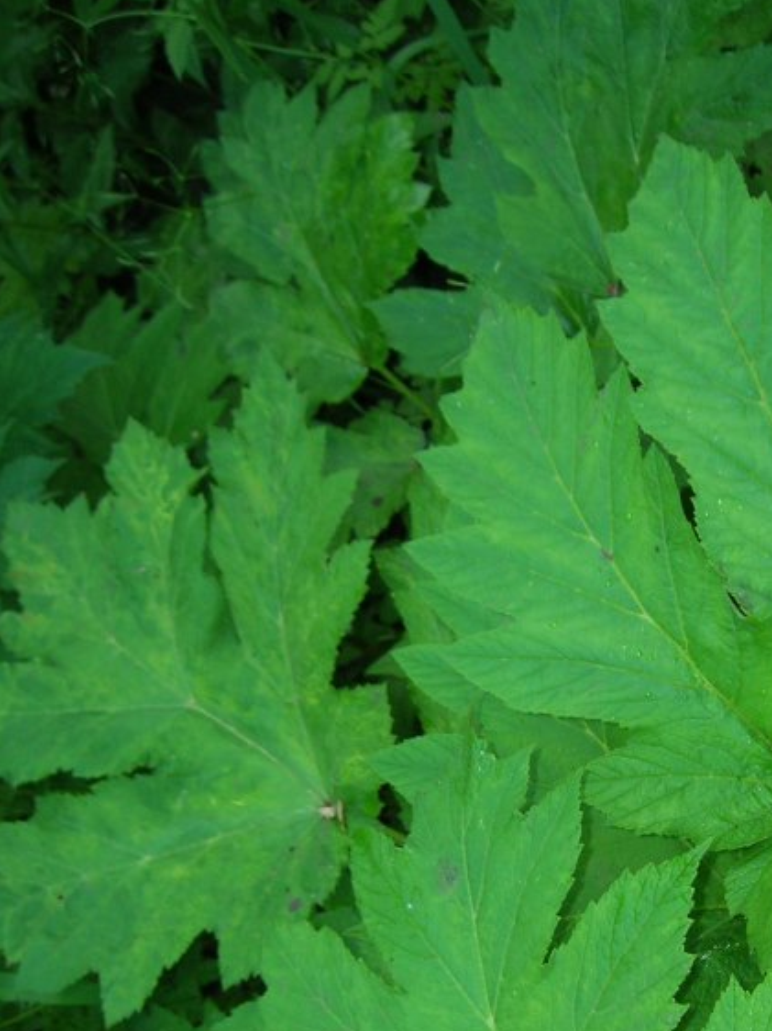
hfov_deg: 23.2
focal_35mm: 62
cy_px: 895
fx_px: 1845
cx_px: 644
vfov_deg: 30.1
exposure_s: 1/30
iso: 50
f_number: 2.9
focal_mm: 5.7
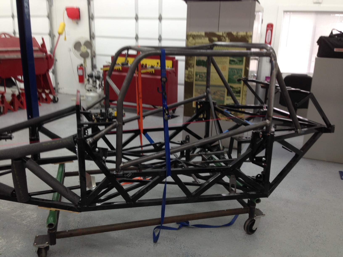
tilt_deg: -15.0
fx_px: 327
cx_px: 172
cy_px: 128
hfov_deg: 55.4
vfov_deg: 42.9
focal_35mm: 33
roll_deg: -1.5
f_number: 2.4
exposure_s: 1/40
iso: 50
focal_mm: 4.12
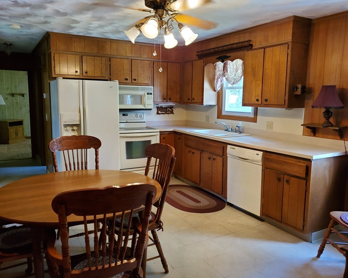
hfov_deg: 62.2
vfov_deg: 51.5
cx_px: 175
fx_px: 288
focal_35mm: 28
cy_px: 143
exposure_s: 1/39
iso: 250
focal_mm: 4.3
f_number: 1.5
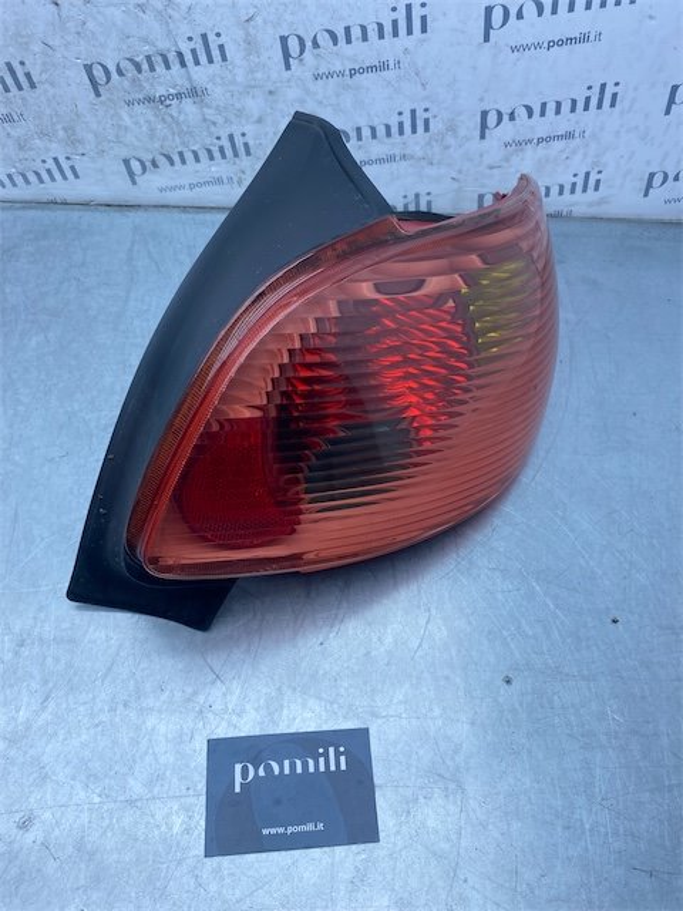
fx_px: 684
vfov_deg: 67.3
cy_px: 456
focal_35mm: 26
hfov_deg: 53.1
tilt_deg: -55.4
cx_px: 342
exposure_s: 1/762
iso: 32
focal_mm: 4.25
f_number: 1.8
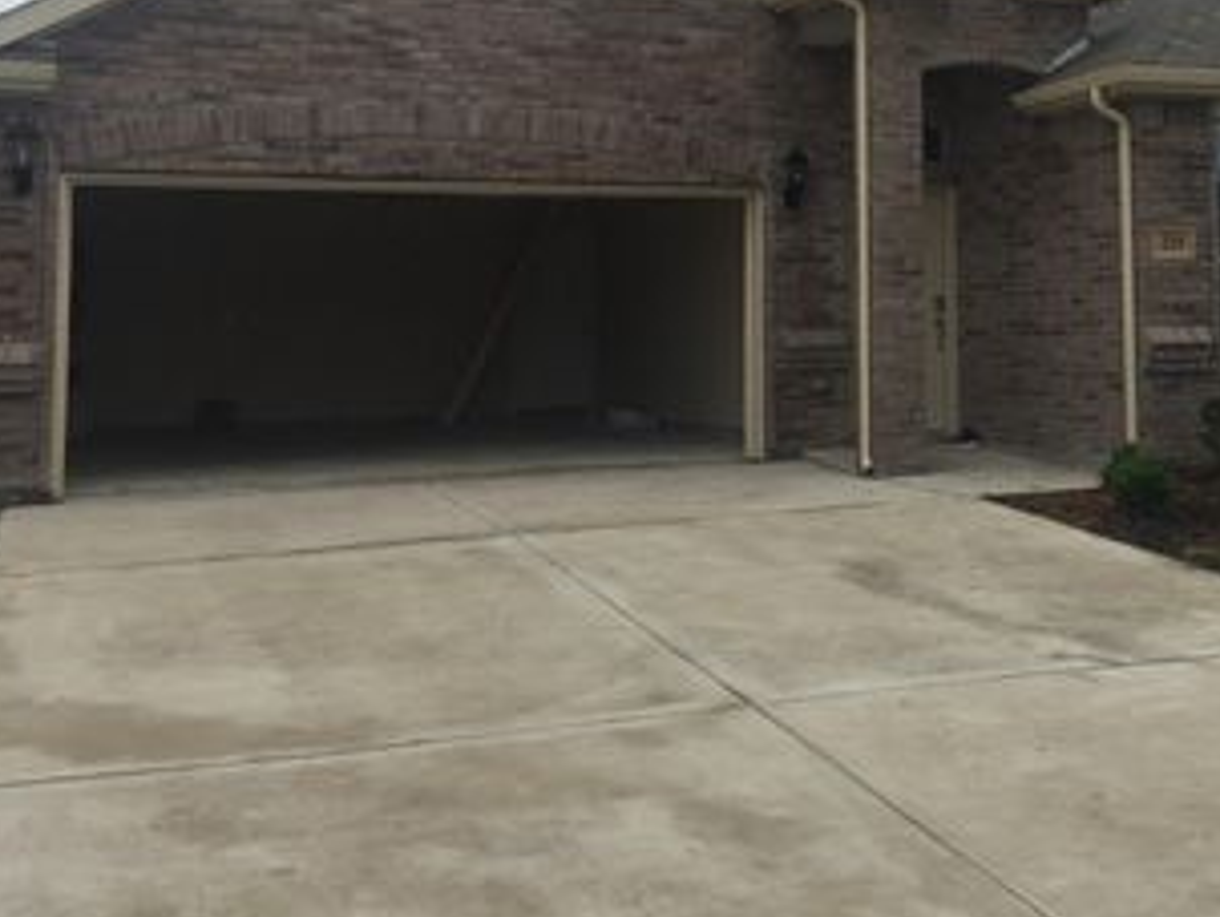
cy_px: 188
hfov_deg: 38.2
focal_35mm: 48
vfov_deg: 29.6
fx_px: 1693
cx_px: 978
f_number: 2.2
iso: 32
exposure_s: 1/3049
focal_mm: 4.15
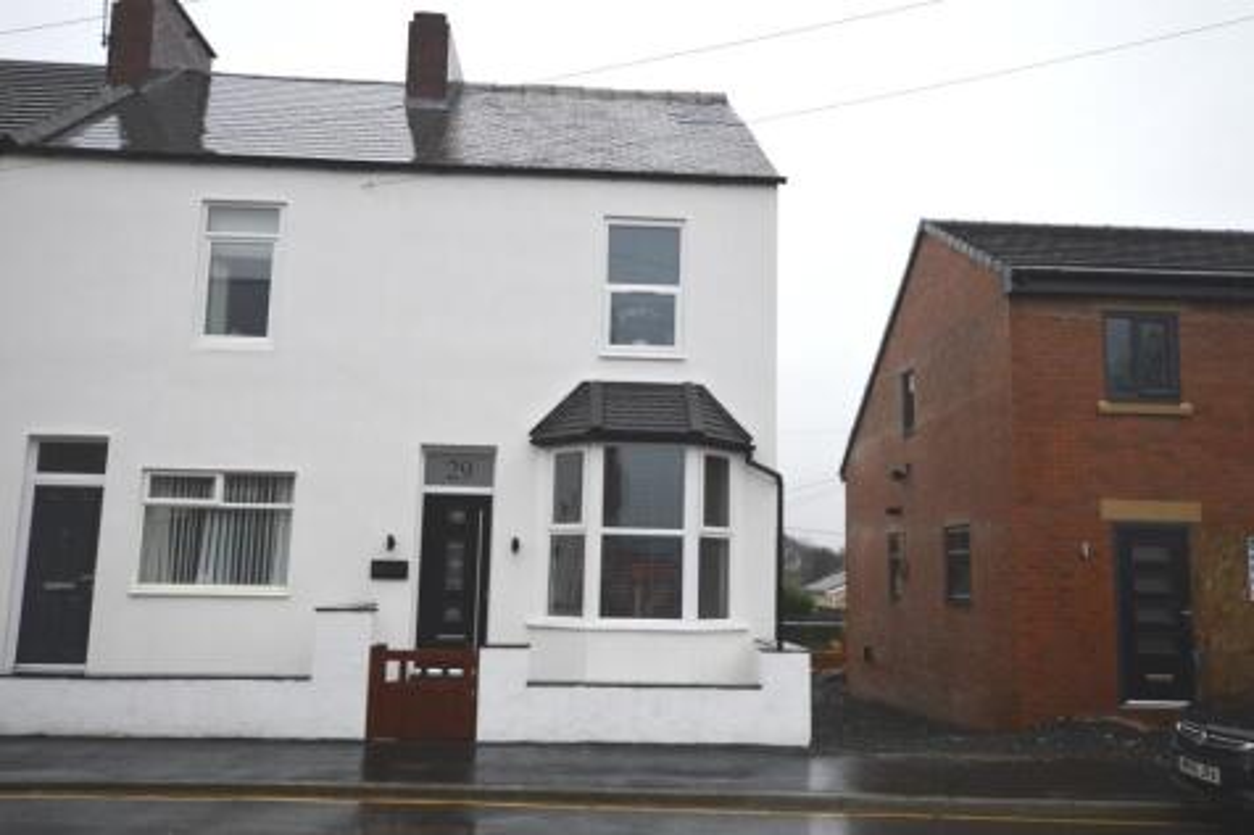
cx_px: 627
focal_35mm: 30
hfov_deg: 61.9
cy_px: 418
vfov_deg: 43.6
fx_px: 1045
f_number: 5.6
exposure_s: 1/125
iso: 220
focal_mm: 20
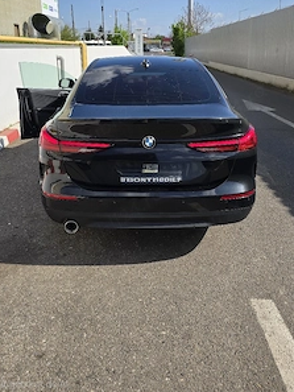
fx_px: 351
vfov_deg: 57.2
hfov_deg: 45.5
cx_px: 146
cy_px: 133
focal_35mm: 31
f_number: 1.7
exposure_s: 1/909
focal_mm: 6.3
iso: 12
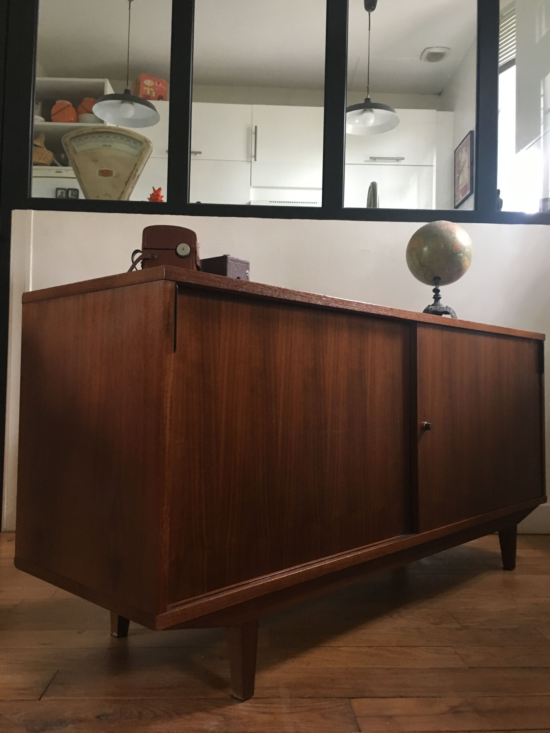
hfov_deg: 48.2
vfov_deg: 61.7
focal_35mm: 29
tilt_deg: +2.4
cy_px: 366
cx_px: 275
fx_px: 614
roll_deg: -0.7
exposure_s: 1/25
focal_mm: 4.15
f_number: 2.2
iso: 200
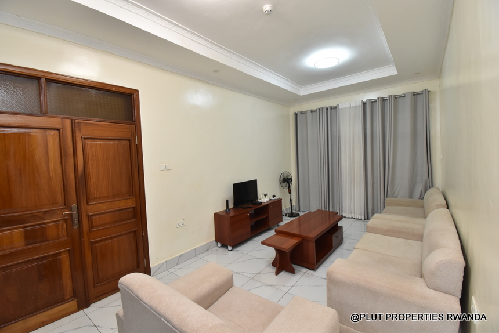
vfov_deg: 77.4
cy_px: 166
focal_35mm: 15
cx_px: 250
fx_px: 208
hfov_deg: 100.4
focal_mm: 10
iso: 800
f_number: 8
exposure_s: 1/15
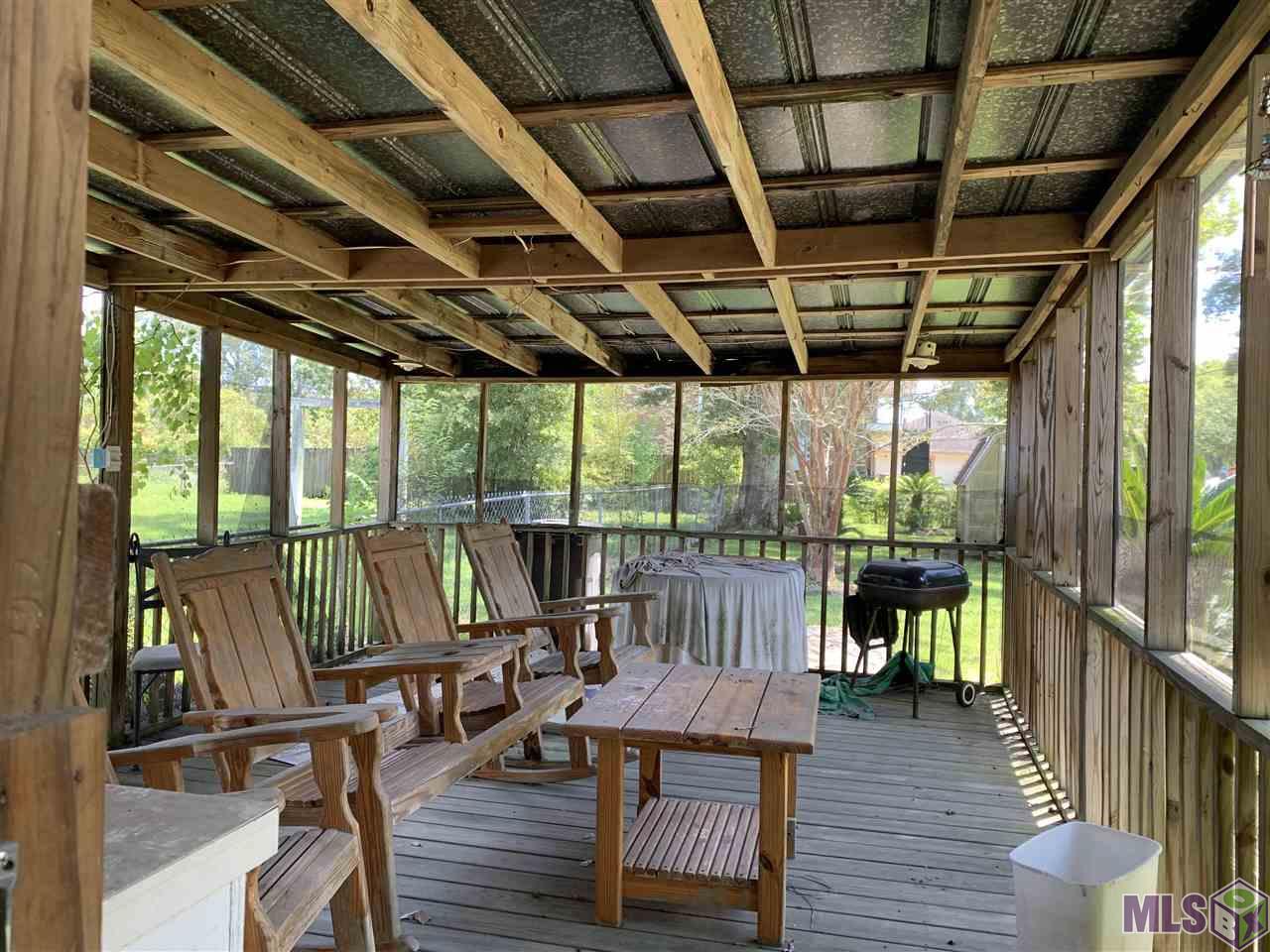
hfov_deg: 67.3
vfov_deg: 53.1
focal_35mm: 26
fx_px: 954
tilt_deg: -0.7
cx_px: 635
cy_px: 476
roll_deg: -2.1
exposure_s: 1/121
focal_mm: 4.25
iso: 64
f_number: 1.8
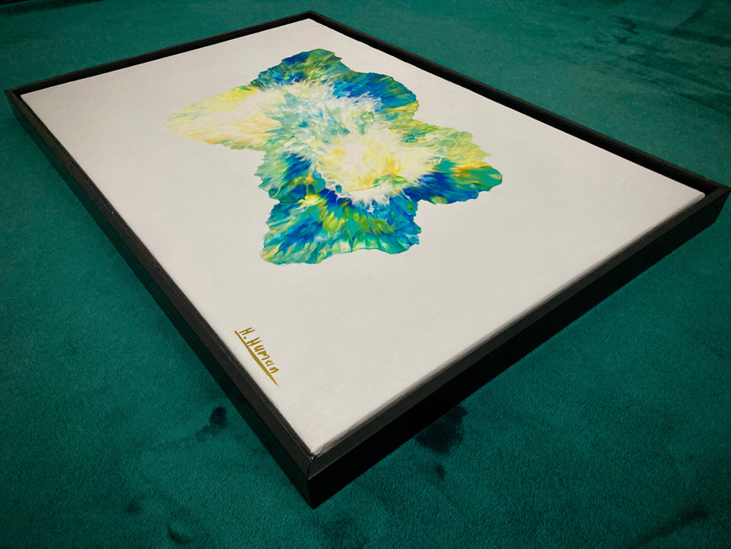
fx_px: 591
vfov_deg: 49.7
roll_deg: +1.0
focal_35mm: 28
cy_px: 274
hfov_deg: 63.4
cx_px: 366
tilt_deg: -40.6
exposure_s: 1/60
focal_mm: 3.99
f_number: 1.8
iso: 320
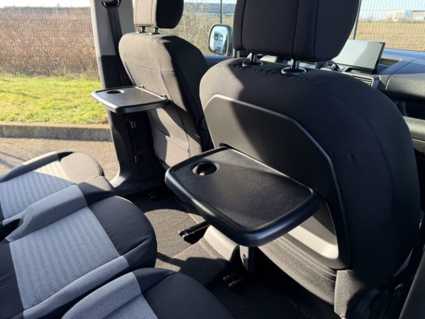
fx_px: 295
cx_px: 212
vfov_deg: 56.8
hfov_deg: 71.6
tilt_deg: -24.8
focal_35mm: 24
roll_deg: +0.1
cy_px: 160
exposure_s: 1/267
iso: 64
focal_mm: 6.76
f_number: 1.78
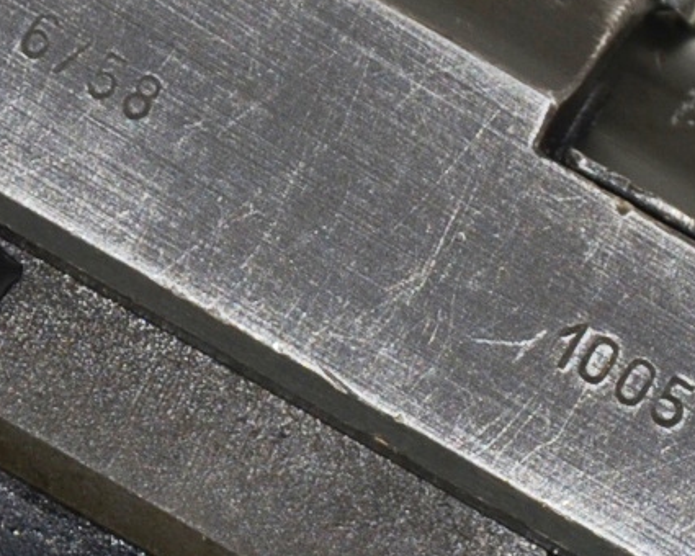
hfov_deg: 1.8
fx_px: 22620
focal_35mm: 1100
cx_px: 482
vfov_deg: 1.4
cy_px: 564
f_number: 5.6
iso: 200
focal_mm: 135
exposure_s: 1/125
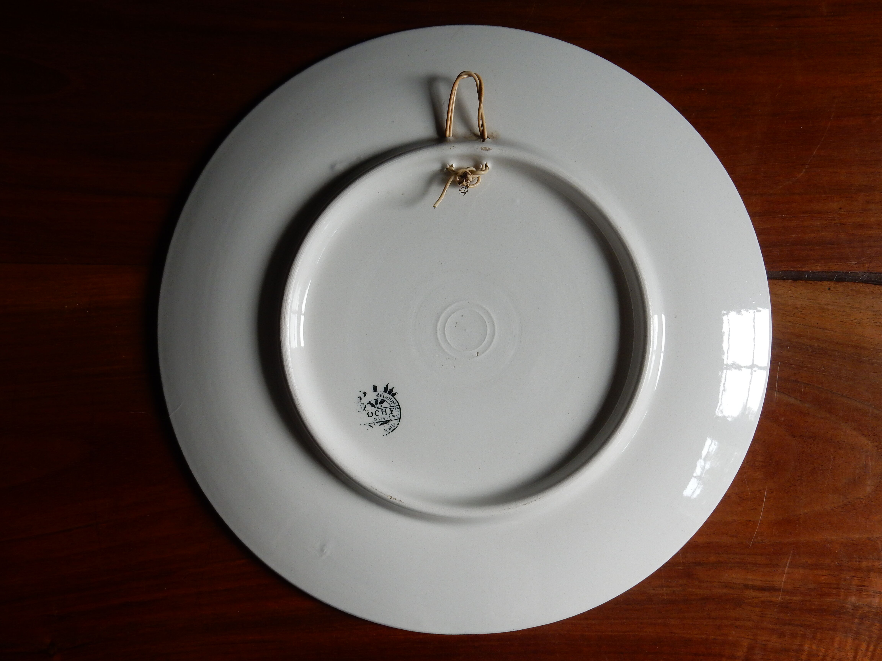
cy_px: 330
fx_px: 917
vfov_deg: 39.7
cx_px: 441
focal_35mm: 36
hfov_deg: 51.4
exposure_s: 1/50
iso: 160
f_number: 4
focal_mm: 6.4
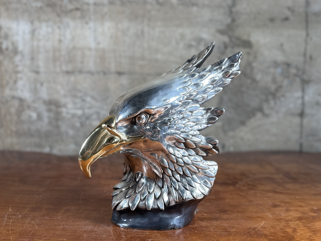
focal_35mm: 24
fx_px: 223
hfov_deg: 71.6
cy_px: 120
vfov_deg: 56.8
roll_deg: -0.8
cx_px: 160
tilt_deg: -8.4
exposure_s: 1/243
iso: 100
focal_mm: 6.76
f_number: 1.78
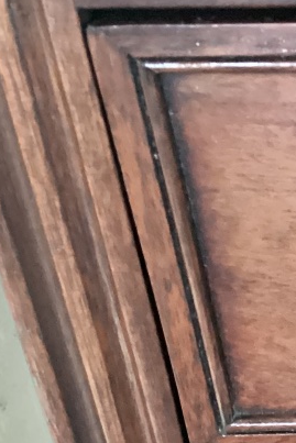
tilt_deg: -38.4
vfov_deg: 20.7
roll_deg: -2.5
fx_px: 1183
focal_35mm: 96
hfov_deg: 13.0
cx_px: 524
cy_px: 411
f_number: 2.4
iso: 640
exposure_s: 1/15
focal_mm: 3.3
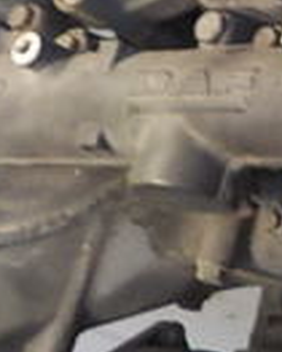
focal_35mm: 143
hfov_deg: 9.3
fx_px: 1490
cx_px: 741
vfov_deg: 13.1
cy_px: -75
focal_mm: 4.1
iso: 125
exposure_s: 1/30
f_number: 3.3
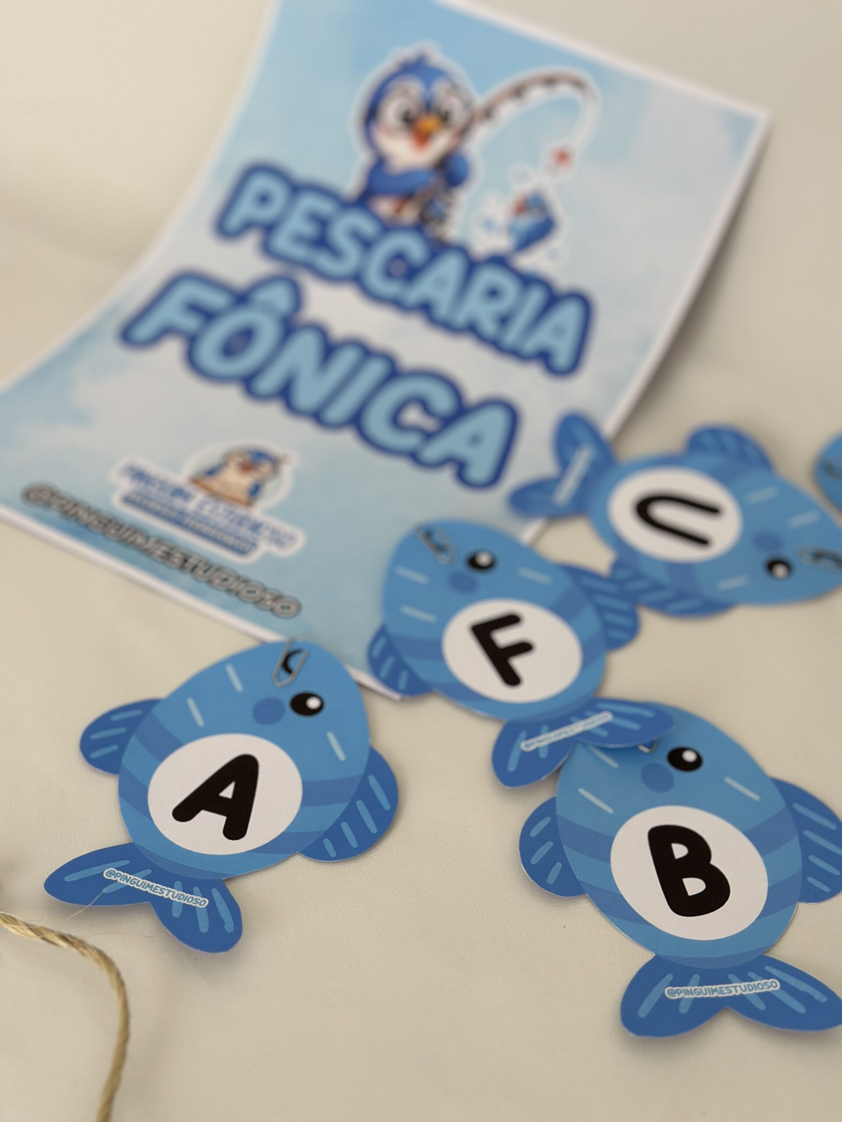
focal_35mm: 48
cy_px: 561
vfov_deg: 39.7
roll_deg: -5.7
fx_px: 1557
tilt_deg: -42.7
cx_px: 421
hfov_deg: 30.3
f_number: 1.78
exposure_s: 1/250
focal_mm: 6.86
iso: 80
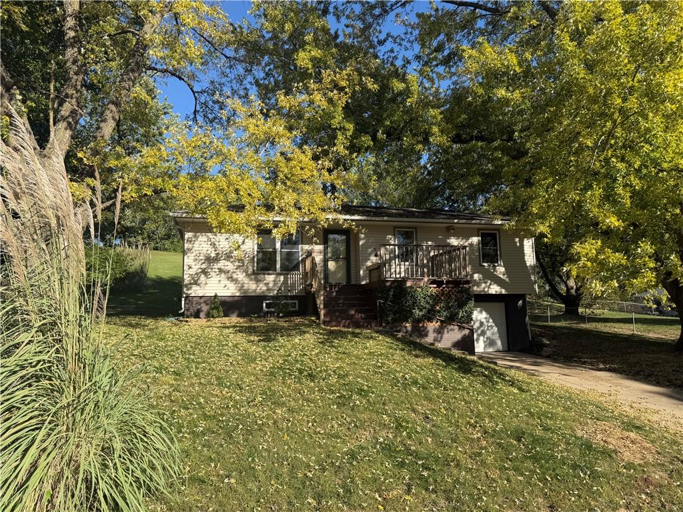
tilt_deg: +6.2
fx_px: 474
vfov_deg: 56.8
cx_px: 342
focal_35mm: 24
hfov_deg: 71.6
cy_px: 256
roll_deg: +1.0
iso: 80
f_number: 1.78
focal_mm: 6.76
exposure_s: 1/2370
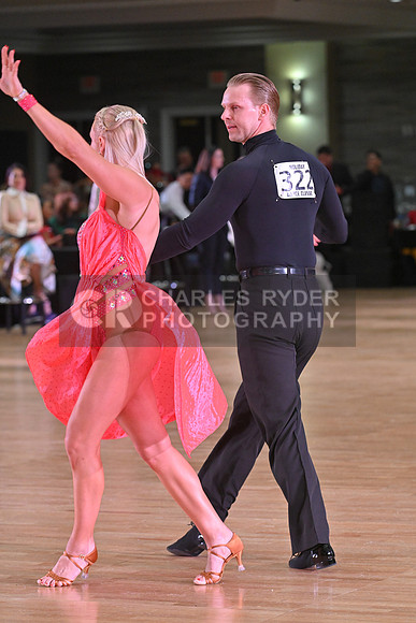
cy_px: 312
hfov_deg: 8.6
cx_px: 208
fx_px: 2771
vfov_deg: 12.8
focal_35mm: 160
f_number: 5
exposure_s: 1/400
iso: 4000
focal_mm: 160
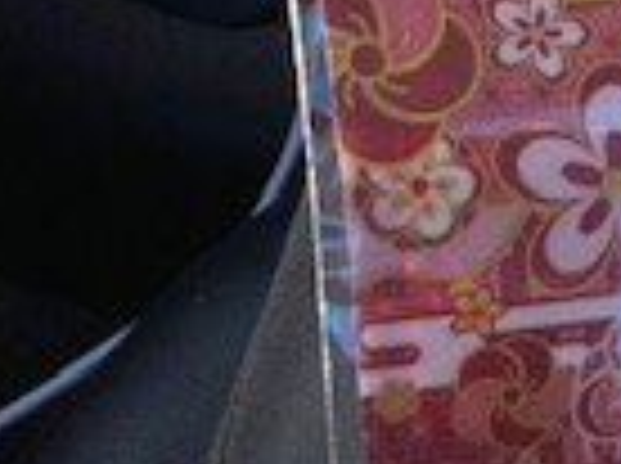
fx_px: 2328
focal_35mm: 130
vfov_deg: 11.4
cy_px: 194
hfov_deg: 13.3
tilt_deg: -60.4
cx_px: 1192
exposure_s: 1/182
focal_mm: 3.99
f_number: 1.8
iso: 20
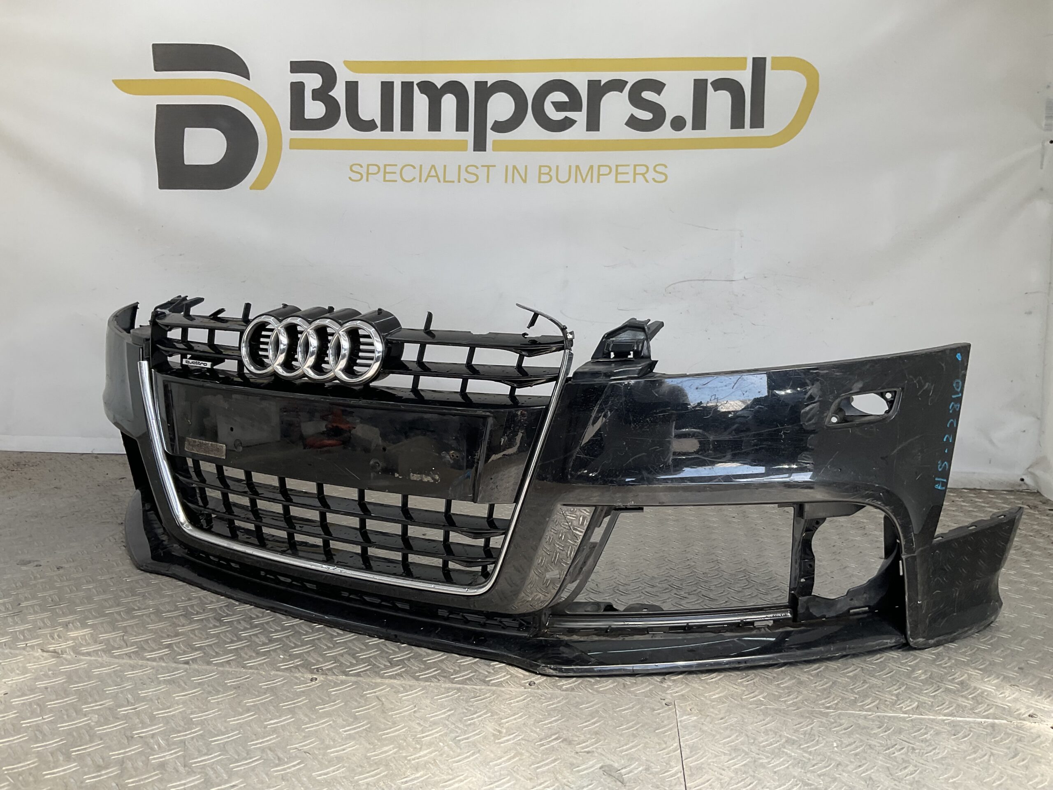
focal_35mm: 29
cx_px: 526
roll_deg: -3.3
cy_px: 395
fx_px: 882
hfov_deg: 61.7
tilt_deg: -5.2
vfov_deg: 48.2
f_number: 1.8
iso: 16
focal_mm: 3
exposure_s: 1/272
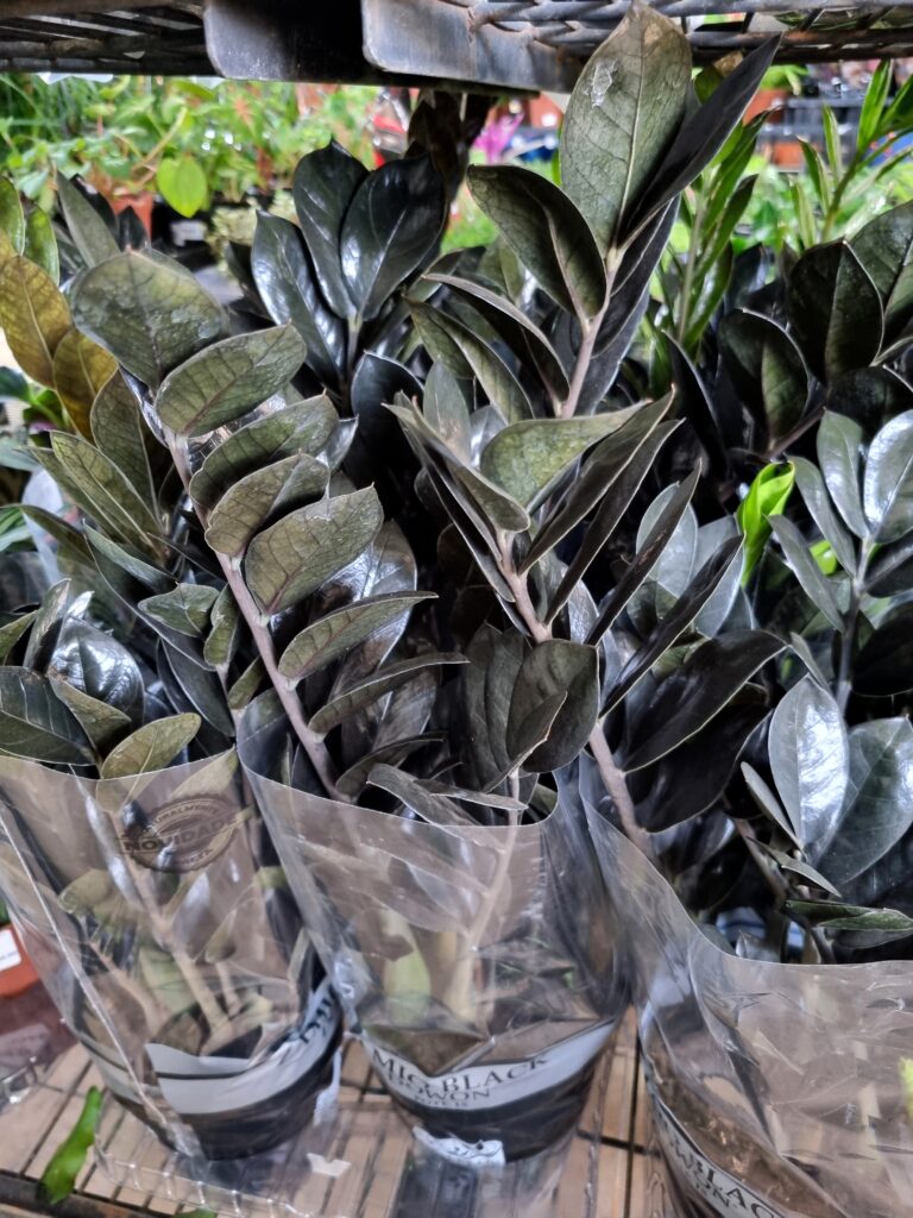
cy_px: 609
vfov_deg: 67.3
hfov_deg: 53.1
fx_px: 914
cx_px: 456
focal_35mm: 26
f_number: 1.8
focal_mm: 5.4
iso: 800
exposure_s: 1/24
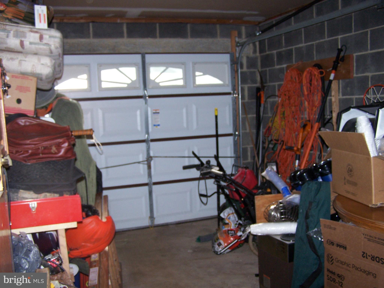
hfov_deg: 49.0
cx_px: 192
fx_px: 422
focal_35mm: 38
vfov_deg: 37.7
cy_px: 144
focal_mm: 6.3
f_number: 2.8
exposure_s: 1/60
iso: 140
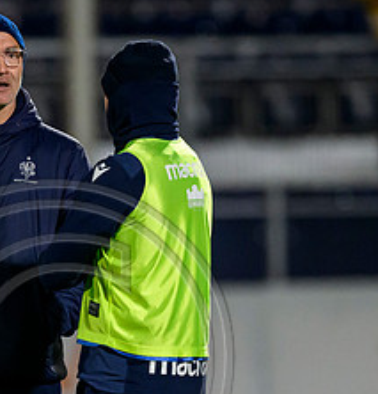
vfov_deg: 1.5
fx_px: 14902
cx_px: 2
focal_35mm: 1181
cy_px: 338
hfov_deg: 1.5
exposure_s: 1/1000
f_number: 3.2
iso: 6400
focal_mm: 400
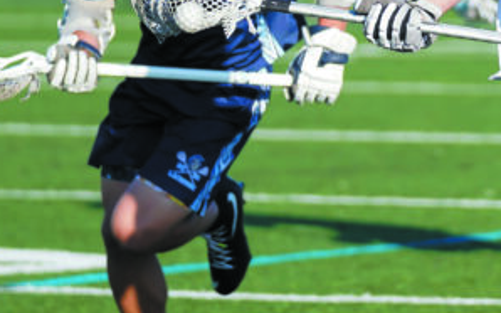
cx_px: 501
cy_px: -14
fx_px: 7261
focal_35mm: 532
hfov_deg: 3.9
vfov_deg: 2.5
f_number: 2.8
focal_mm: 152
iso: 125
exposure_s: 1/1000
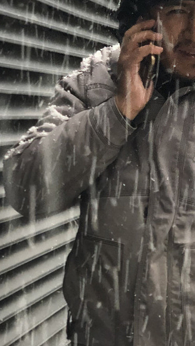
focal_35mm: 138
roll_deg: -2.2
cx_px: 244
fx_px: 1270
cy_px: 159
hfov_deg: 8.7
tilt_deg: -1.9
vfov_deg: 15.6
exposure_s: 1/25
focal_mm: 6
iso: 125
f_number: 2.4
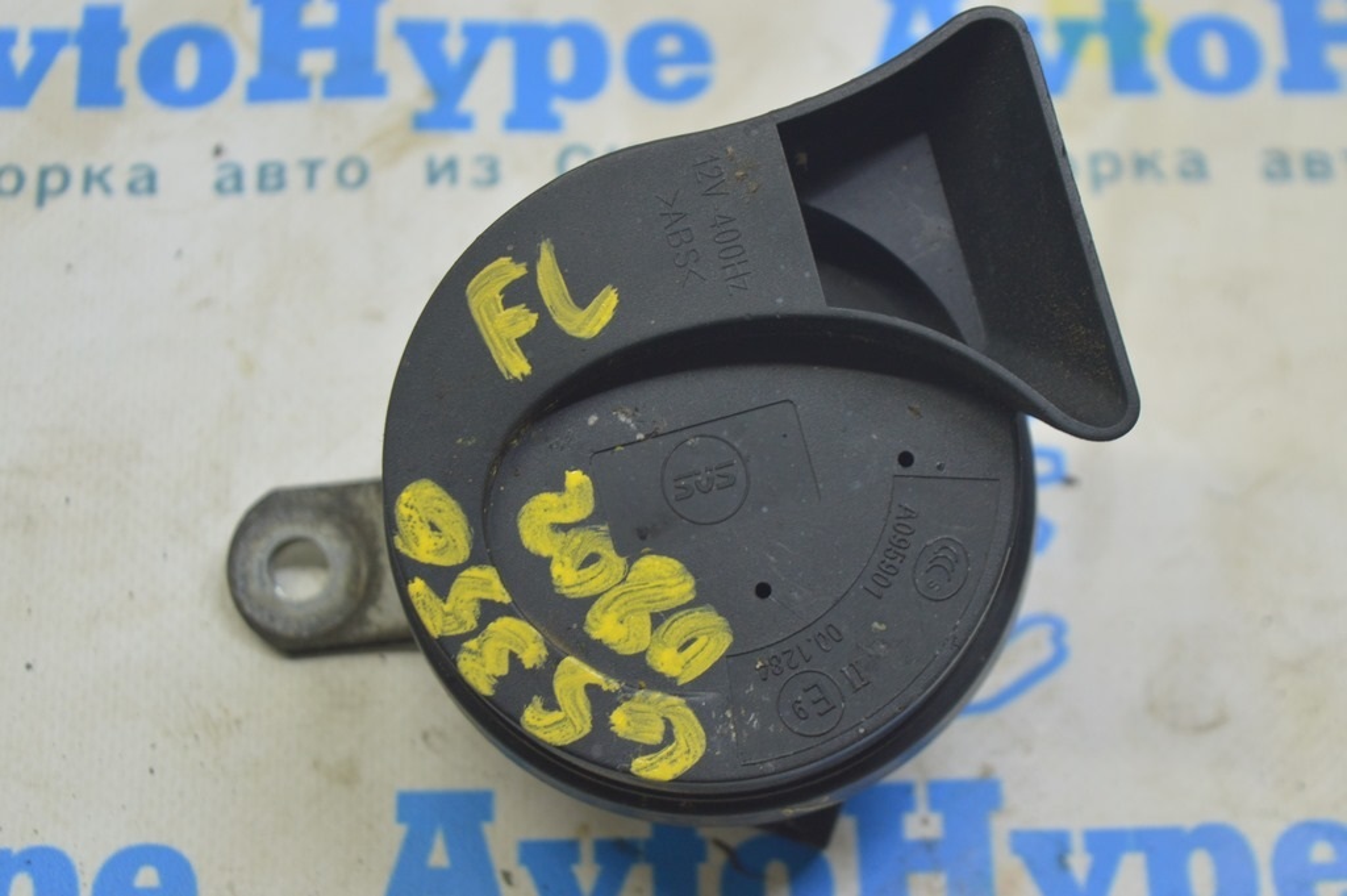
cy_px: 448
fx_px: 3084
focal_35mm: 82
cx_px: 674
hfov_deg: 24.6
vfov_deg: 16.5
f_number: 5.6
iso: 400
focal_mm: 55
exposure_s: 1/20
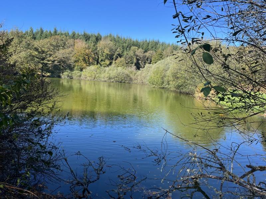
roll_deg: -1.4
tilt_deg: -5.5
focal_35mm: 26
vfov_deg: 53.1
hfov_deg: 67.3
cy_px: 100
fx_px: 200
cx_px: 133
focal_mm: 5.1
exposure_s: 1/1186
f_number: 1.6
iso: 50
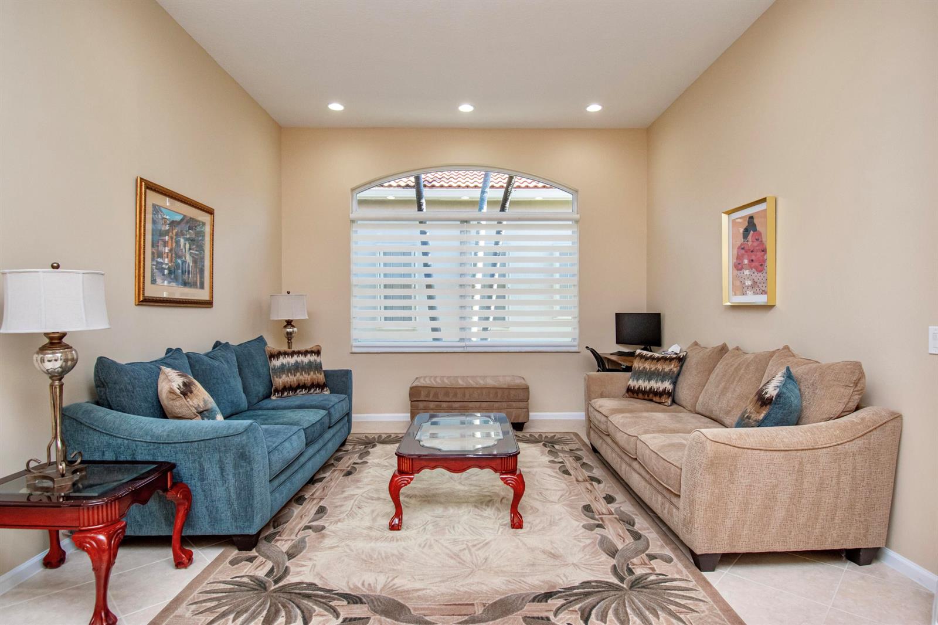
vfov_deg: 63.2
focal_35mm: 20
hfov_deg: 85.4
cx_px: 469
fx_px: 508
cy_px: 312
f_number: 7.1
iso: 800
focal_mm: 13
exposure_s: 1/200
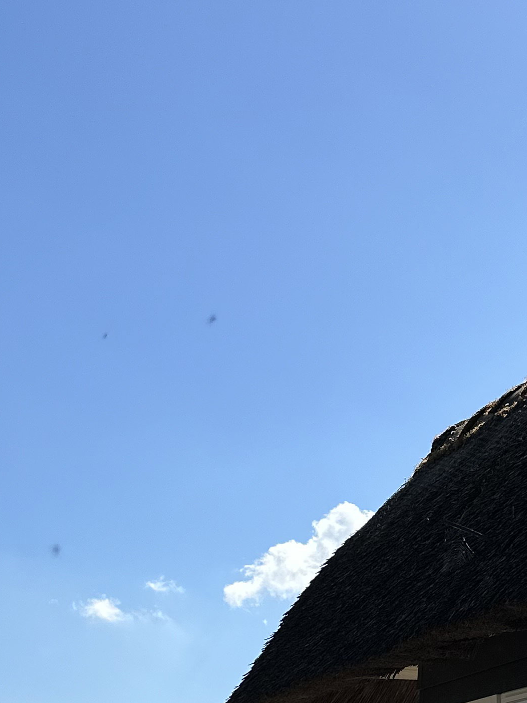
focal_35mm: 69
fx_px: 1400
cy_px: 865
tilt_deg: +0.8
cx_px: 271
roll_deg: -0.3
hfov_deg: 21.3
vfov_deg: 25.1
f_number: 1.78
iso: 80
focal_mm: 6.86
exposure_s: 1/8197
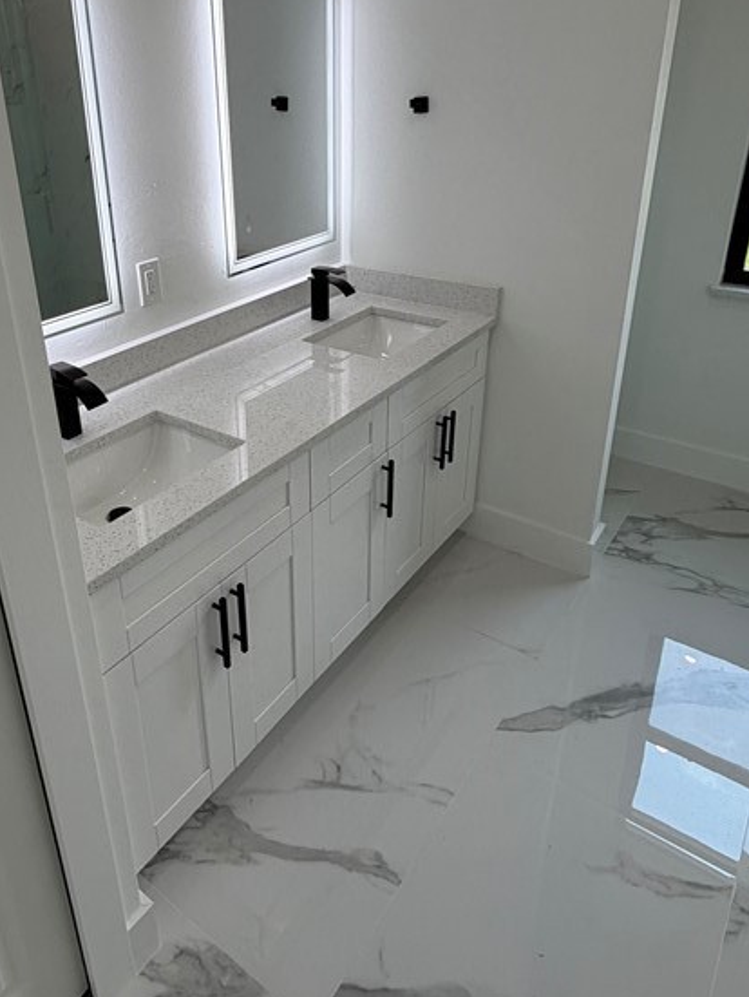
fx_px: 749
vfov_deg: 66.4
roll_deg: +2.6
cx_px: 286
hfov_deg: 52.6
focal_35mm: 26
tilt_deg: -22.7
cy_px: 382
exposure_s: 1/121
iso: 64
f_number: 2.2
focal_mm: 2.22
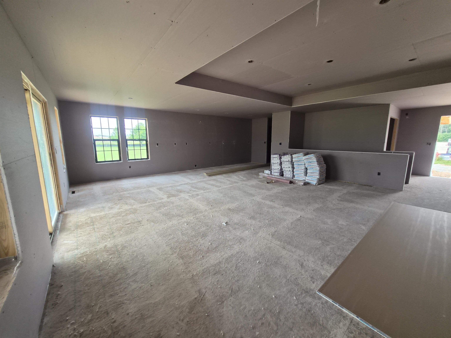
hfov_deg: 106.2
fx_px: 169
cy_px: 169
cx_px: 226
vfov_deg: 89.9
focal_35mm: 13
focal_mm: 1.7
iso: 64
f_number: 2.2
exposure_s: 1/60
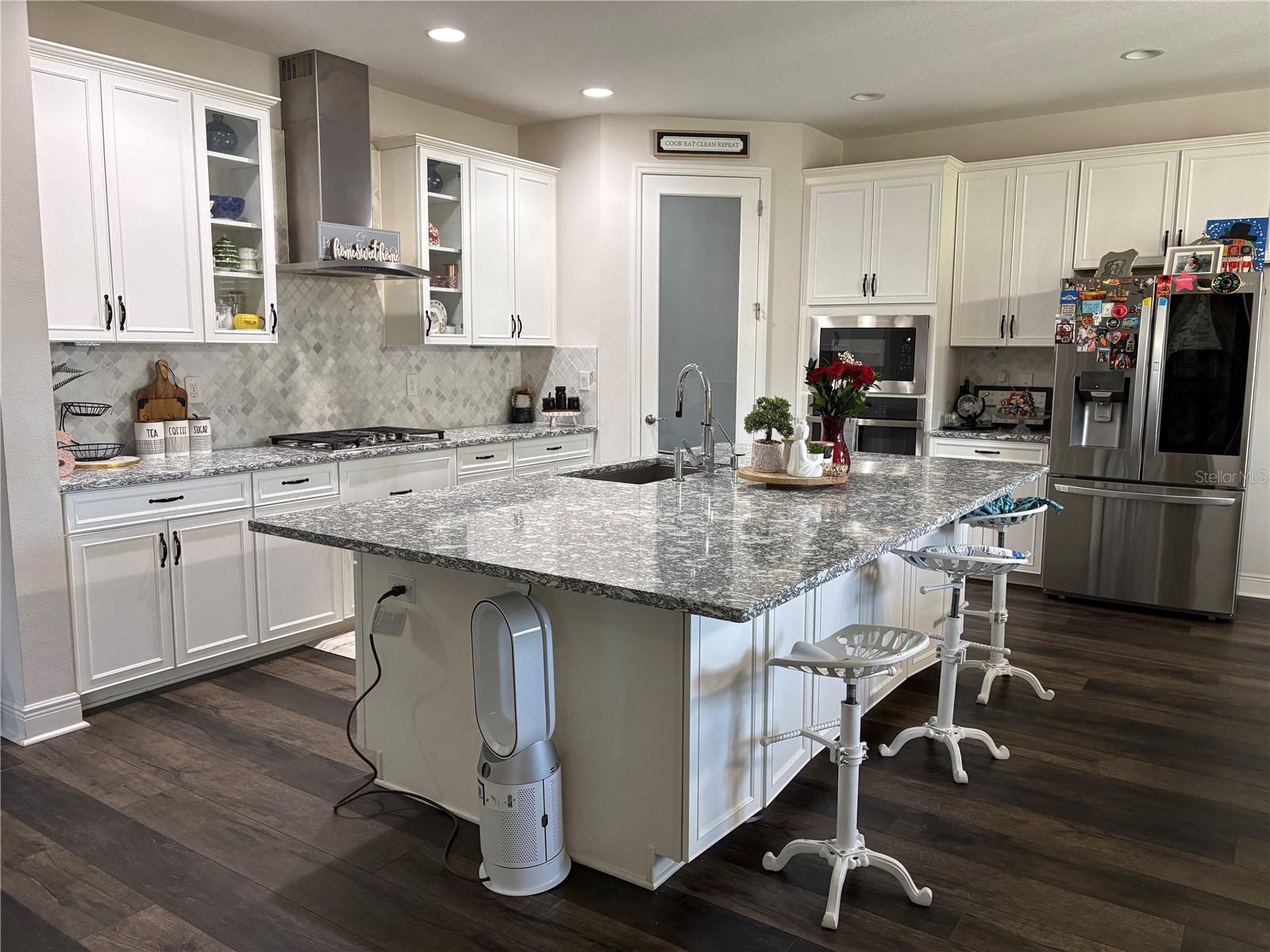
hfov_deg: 67.3
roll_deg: -0.2
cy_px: 476
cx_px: 635
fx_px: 954
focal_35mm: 26
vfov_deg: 53.1
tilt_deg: -6.5
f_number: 1.6
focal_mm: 5.96
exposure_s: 1/60
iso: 160
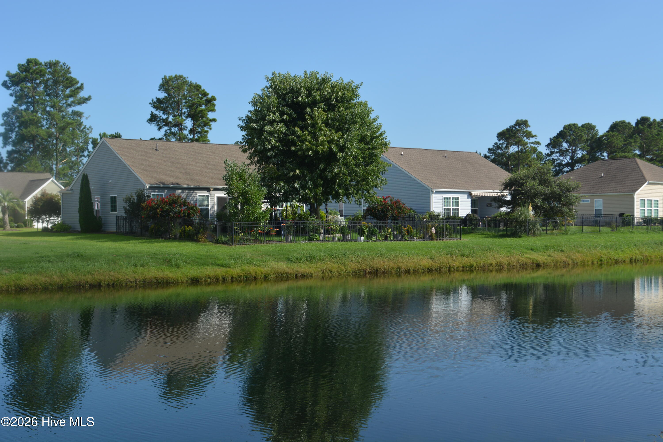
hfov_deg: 41.1
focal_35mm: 48
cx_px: 332
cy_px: 221
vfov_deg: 28.1
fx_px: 884
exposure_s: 1/250
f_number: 8
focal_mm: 32
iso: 160
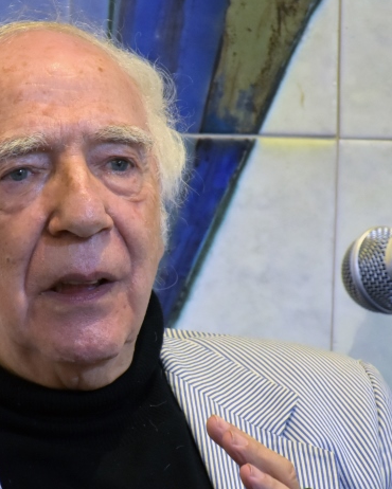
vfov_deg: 4.4
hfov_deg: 3.5
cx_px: 95
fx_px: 6333
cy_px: 298
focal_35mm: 437
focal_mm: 140
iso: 1600
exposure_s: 1/25
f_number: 5.6
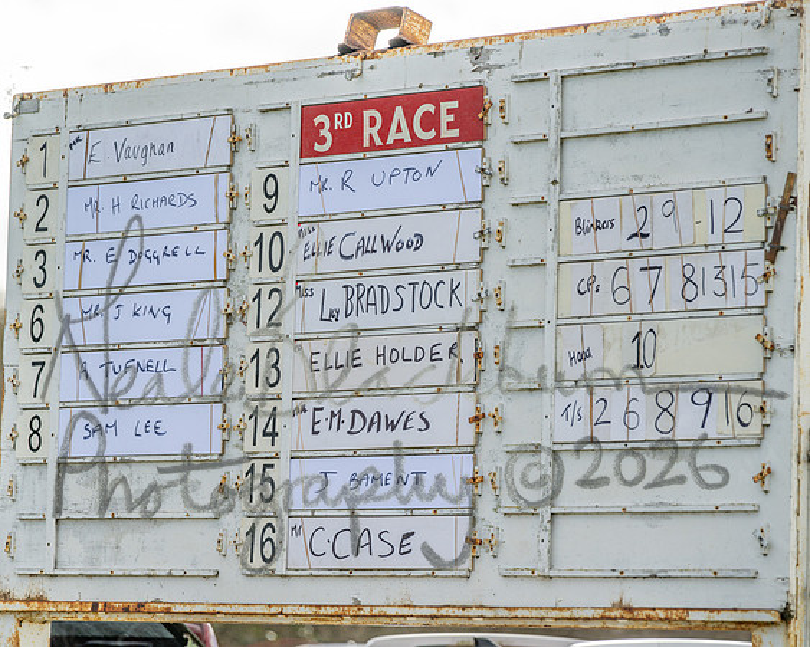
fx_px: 4048
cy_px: 324
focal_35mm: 169
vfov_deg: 9.1
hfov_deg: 11.4
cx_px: 344
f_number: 5
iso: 125
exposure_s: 1/1000
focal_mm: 150
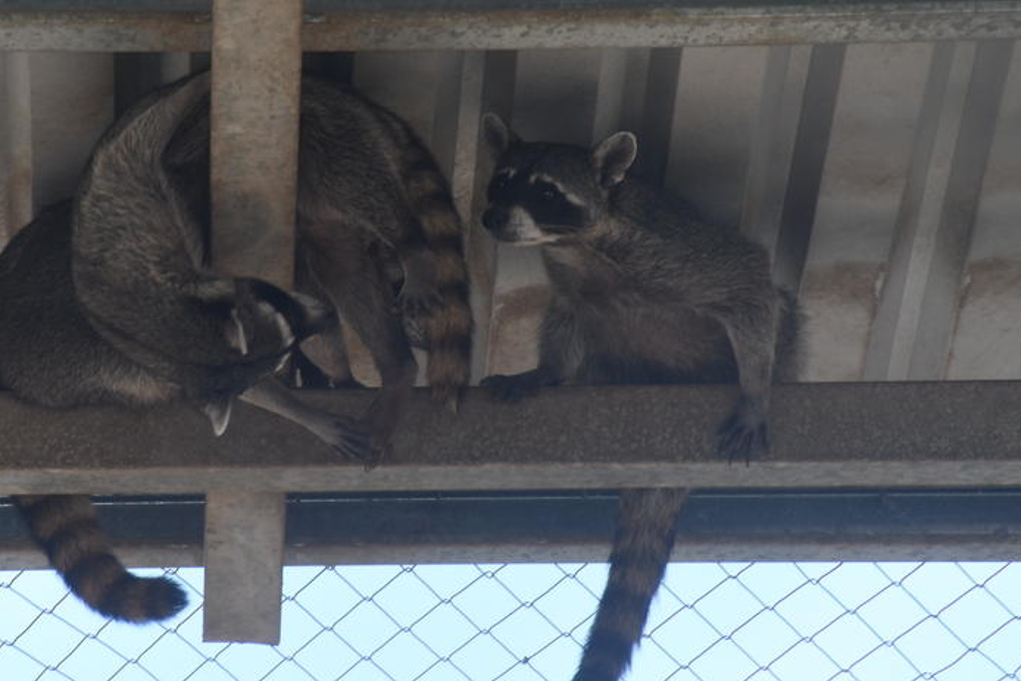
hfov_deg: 7.8
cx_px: 357
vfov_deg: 5.2
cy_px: 296
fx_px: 7488
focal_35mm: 264
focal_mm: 130
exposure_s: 1/125
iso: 125
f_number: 8
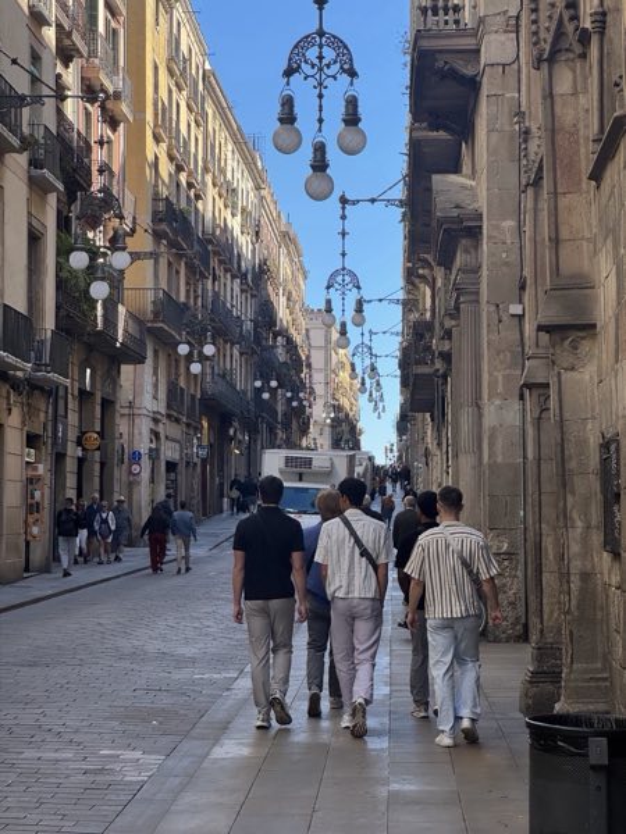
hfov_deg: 19.1
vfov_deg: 25.3
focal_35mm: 77
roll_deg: +0.5
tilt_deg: +1.3
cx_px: 313
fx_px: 1857
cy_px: 417
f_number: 2.8
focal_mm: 9
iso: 25
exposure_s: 1/281
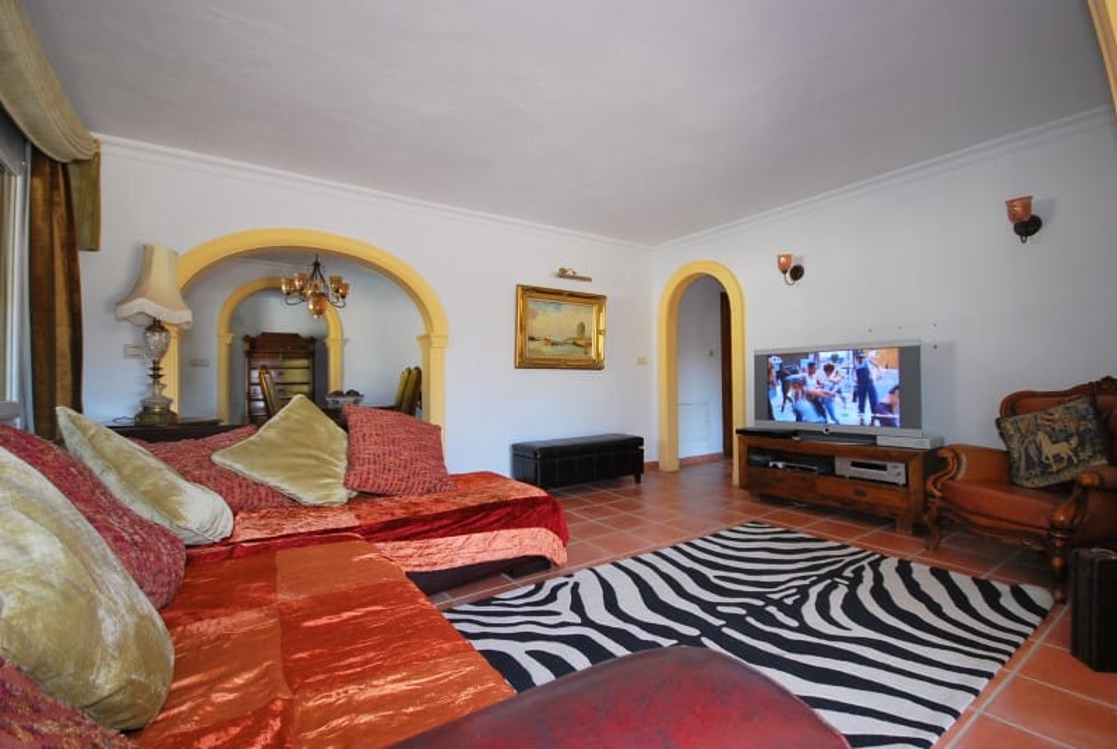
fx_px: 466
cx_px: 558
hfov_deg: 100.3
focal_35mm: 15
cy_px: 374
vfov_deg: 77.5
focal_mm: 10
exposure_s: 1/40
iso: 400
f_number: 4
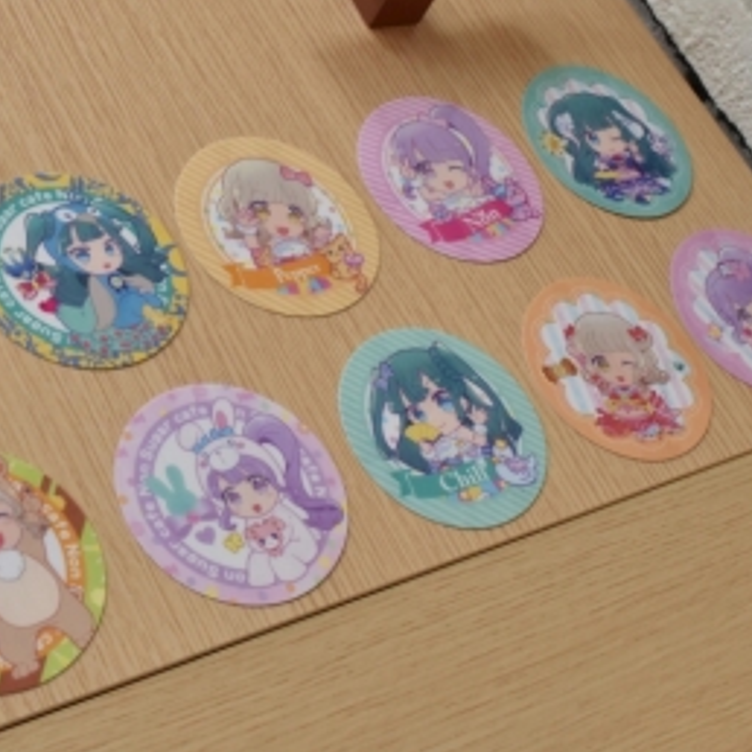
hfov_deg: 24.0
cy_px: 326
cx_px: 154
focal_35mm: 71
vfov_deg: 24.3
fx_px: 1745
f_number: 13
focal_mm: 28
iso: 1000
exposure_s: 1/80
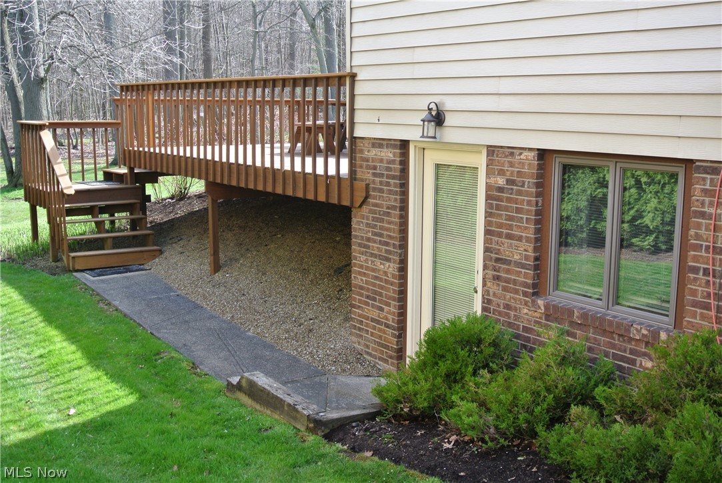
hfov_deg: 48.4
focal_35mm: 40
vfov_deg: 33.5
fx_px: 803
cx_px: 361
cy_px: 242
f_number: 4.2
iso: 100
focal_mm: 15.1
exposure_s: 1/100
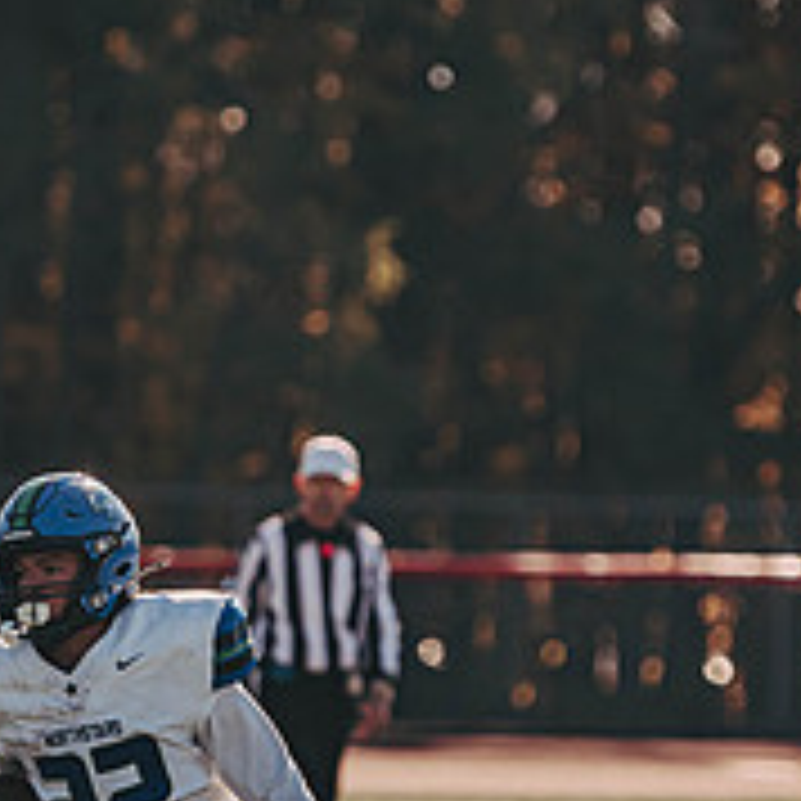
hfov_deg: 3.0
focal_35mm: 584
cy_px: 699
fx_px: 15289
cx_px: 199
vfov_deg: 3.0
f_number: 3.2
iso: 250
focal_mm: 180
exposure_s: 1/2500
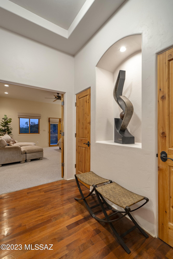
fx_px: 115
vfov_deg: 96.8
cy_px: 130
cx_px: 86
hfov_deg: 73.7
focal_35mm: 16
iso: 200
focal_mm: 16
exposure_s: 1
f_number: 9
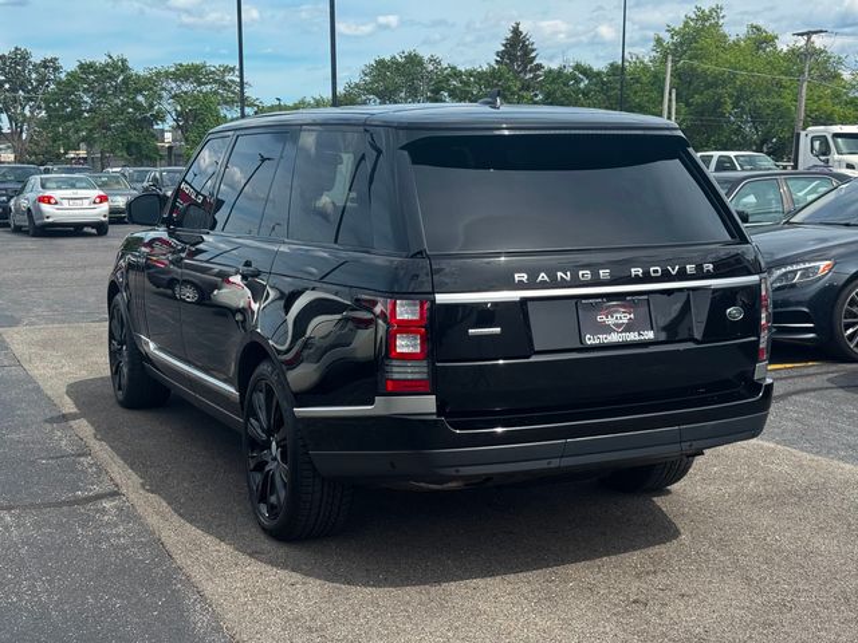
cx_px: 429
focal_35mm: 48
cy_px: 322
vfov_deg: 30.3
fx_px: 1190
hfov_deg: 39.7
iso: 64
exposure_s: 1/2252
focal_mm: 6.76
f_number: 1.78
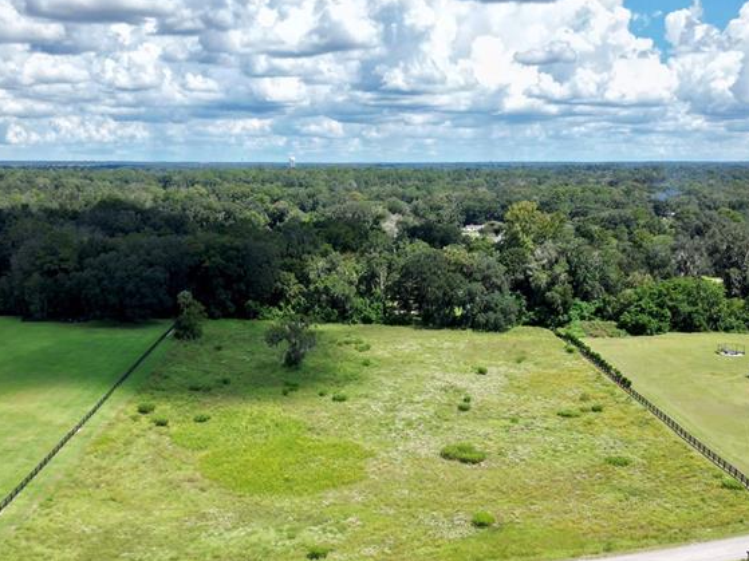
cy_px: 351
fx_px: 952
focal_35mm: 44
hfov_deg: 42.9
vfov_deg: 32.7
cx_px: 338
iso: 110
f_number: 1.7
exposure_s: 1/2500
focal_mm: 6.72
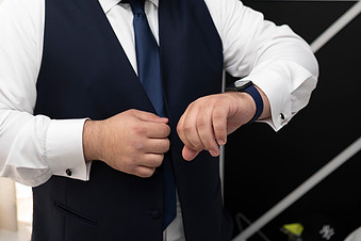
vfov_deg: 25.0
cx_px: 153
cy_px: 41
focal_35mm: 53
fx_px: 531
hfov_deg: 37.4
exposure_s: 1/100
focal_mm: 31
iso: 50
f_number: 2.8
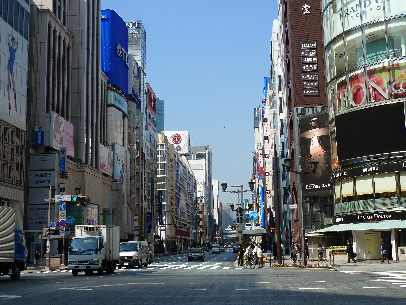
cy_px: 152
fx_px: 563
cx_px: 203
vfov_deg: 30.3
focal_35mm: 48
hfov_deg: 39.7
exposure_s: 1/400
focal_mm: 7.9
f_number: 4.5
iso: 80
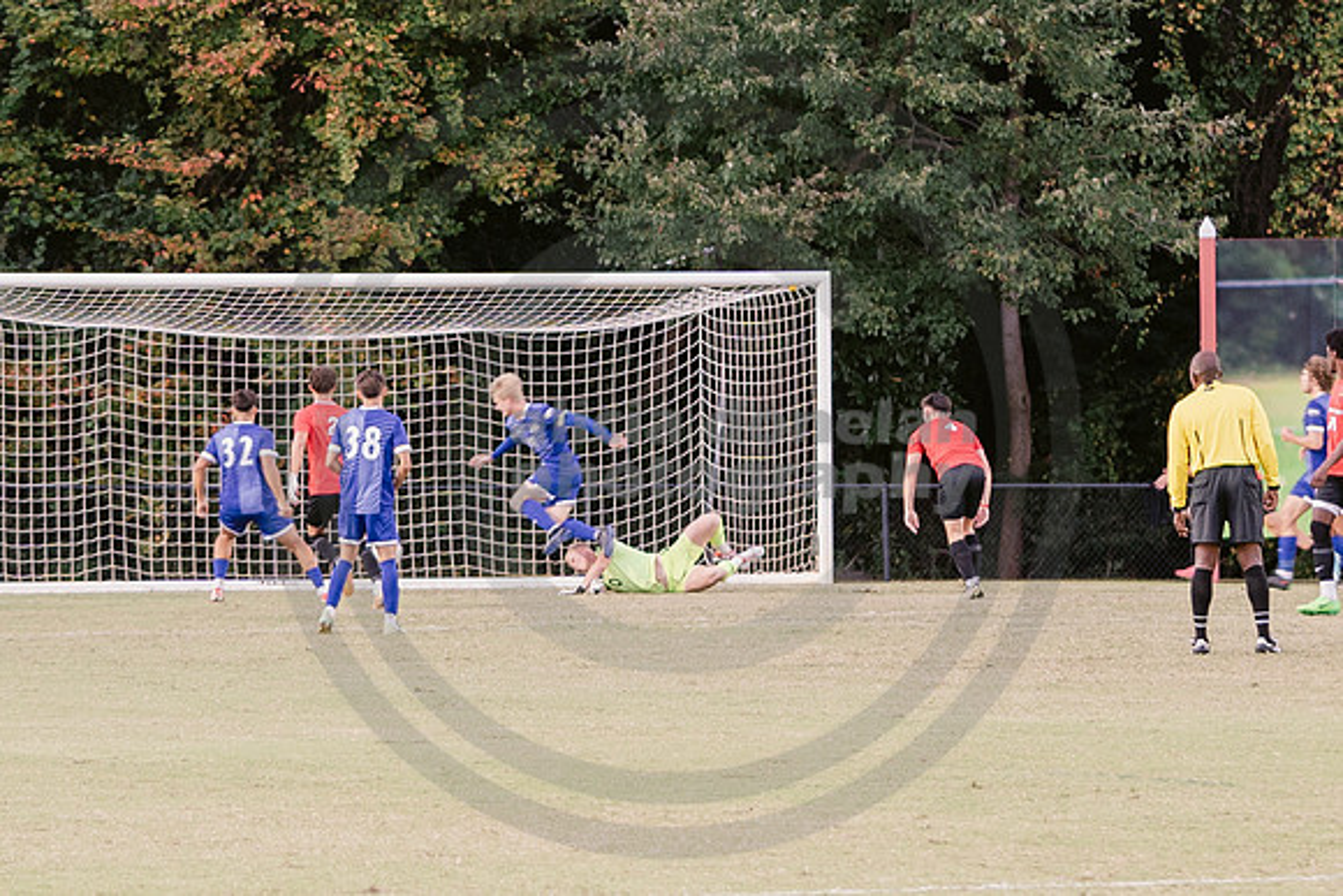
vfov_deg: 4.7
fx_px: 10893
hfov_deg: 7.1
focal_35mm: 292
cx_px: 516
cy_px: 211
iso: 640
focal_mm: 90
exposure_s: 1/125
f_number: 3.2
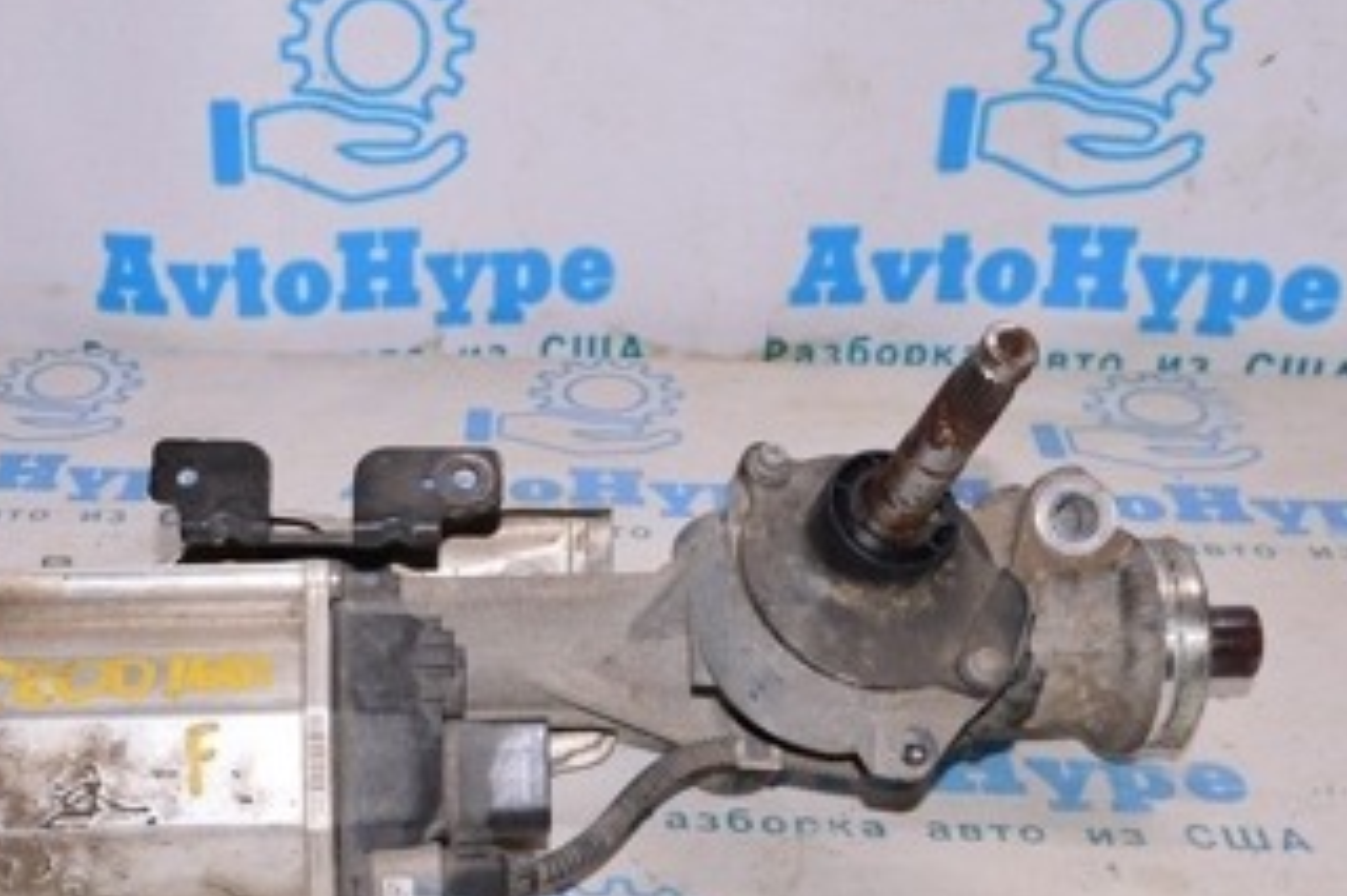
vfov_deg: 22.4
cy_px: 671
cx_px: 341
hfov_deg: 32.8
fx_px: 2244
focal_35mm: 60
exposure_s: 1/200
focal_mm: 20
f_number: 8
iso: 1600
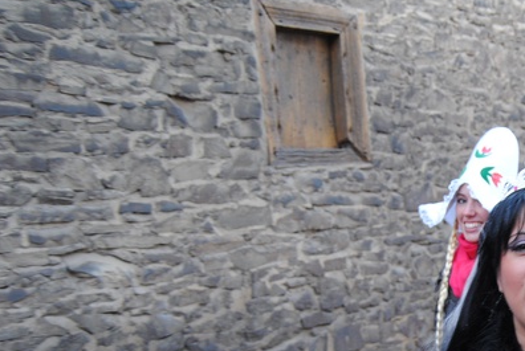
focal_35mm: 54
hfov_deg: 34.2
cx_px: 501
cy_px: 297
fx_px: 788
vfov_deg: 24.6
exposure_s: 1/50
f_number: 3.5
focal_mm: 18
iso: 200
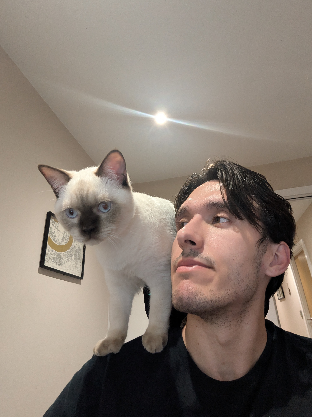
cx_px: 156
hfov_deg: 63.4
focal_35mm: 21
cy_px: 208
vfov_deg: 79.0
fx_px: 252
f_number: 2.2
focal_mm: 2.74
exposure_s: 1/50
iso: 432
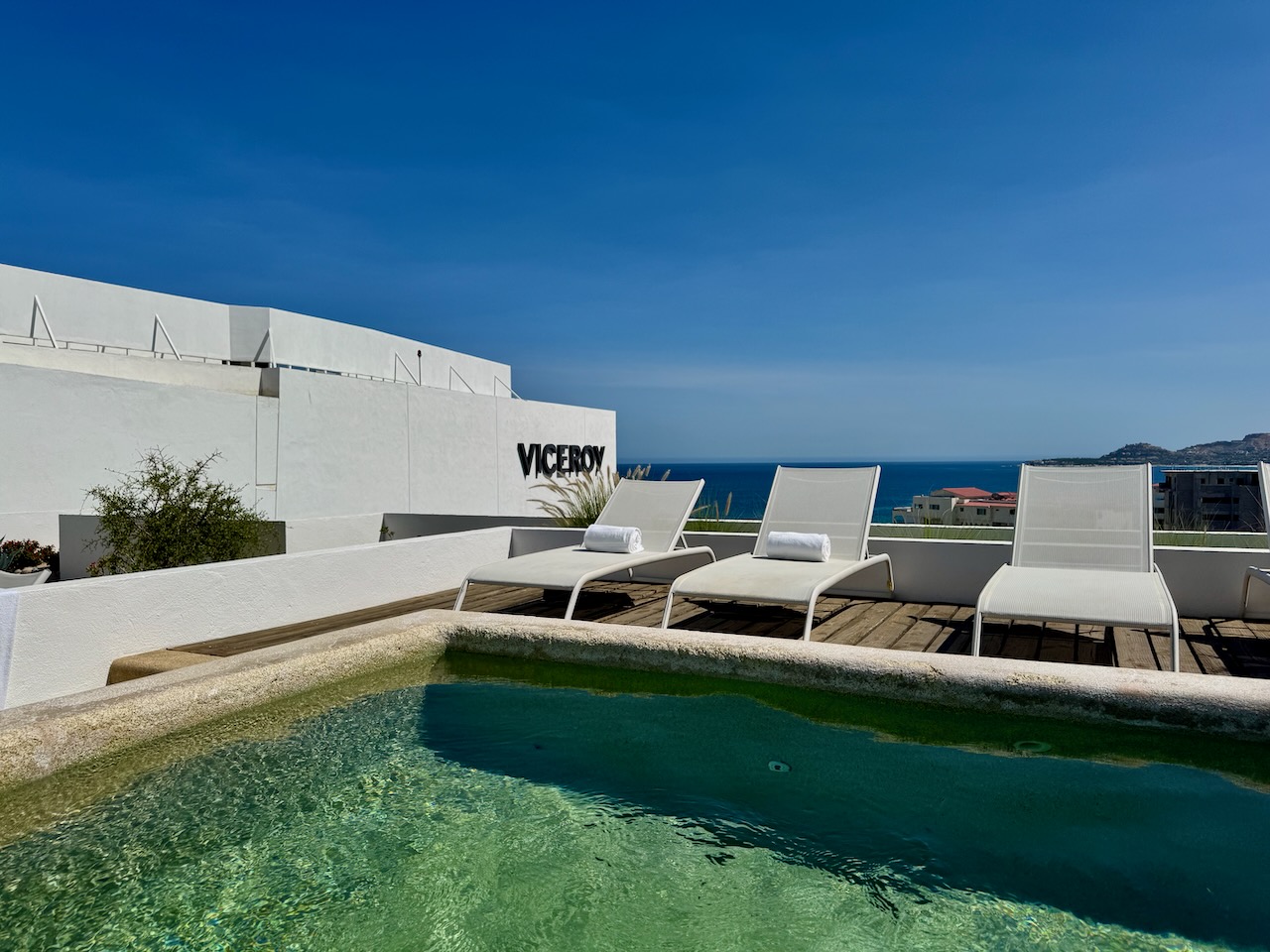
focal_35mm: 24
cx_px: 635
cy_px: 476
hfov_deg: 71.6
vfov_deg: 56.8
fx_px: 881
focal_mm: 6.76
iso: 64
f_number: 1.78
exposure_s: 1/12346
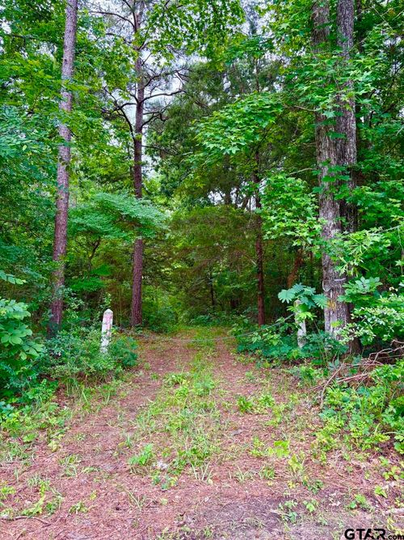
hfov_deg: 53.0
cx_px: 202
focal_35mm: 26
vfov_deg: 67.3
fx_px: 405
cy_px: 270
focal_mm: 5.96
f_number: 1.6
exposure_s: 1/273
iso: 64
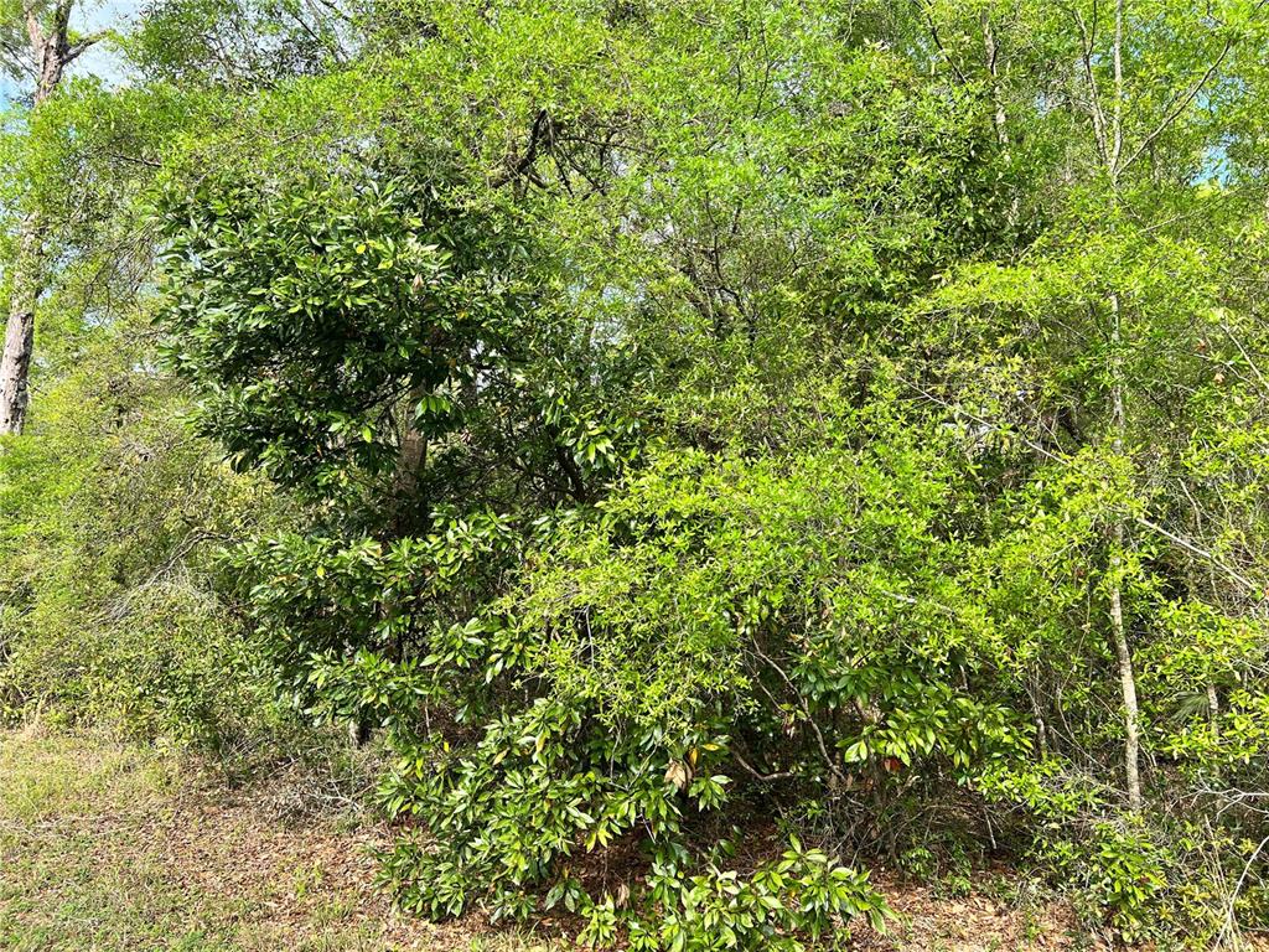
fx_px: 953
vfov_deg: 53.1
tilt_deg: +6.5
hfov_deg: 67.3
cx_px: 634
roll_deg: -0.2
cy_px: 476
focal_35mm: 26
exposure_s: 1/880
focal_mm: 5.7
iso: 50
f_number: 1.5
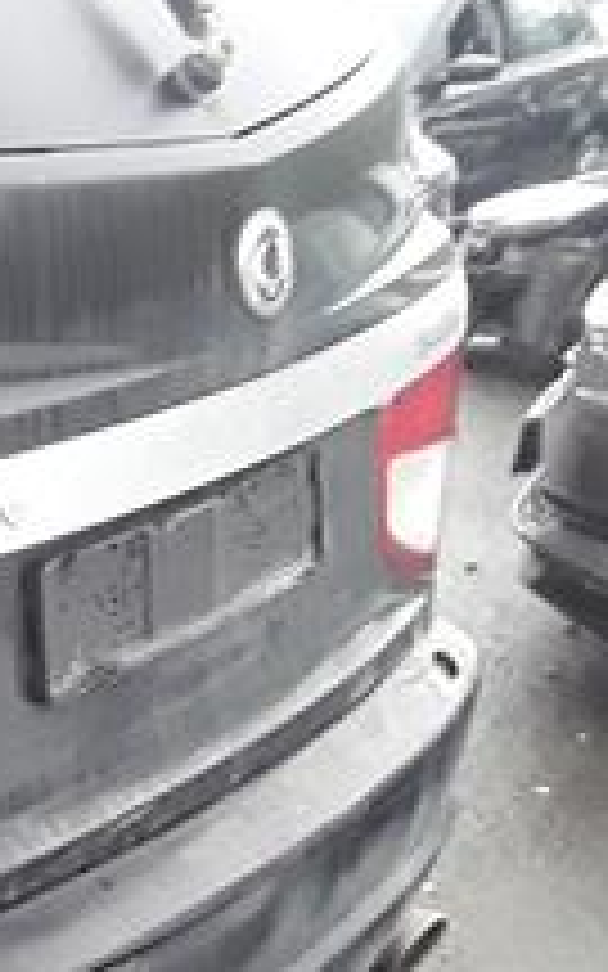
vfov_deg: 23.4
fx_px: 2333
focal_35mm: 88
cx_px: -748
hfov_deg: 12.4
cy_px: 698
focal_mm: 2.91
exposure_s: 1/50
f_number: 1.9
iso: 160
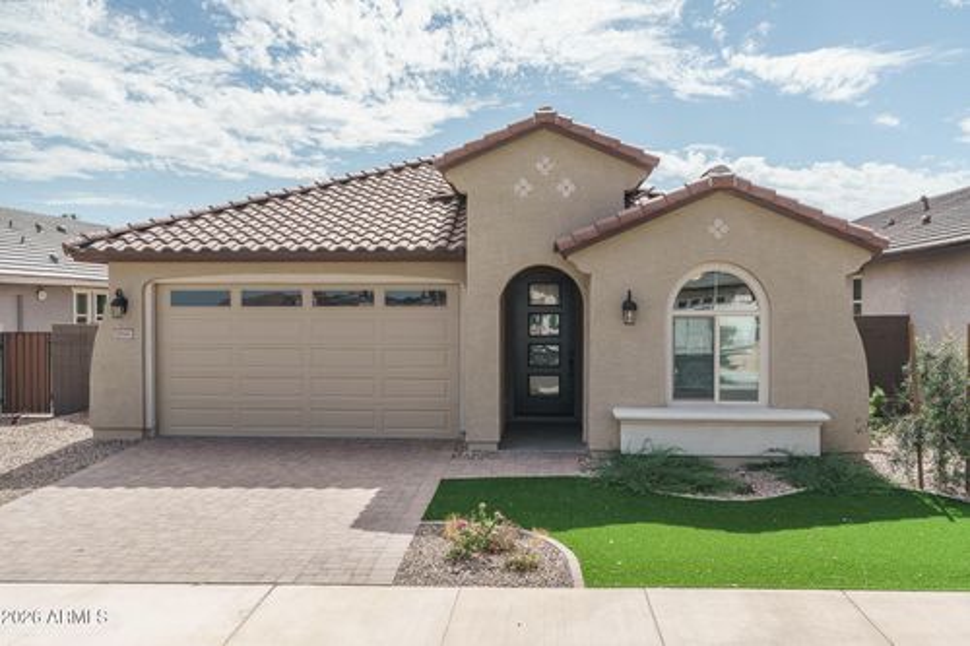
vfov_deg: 39.9
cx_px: 485
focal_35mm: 33
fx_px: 889
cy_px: 323
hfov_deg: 57.2
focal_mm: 33
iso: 100
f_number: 8
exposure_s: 1/125
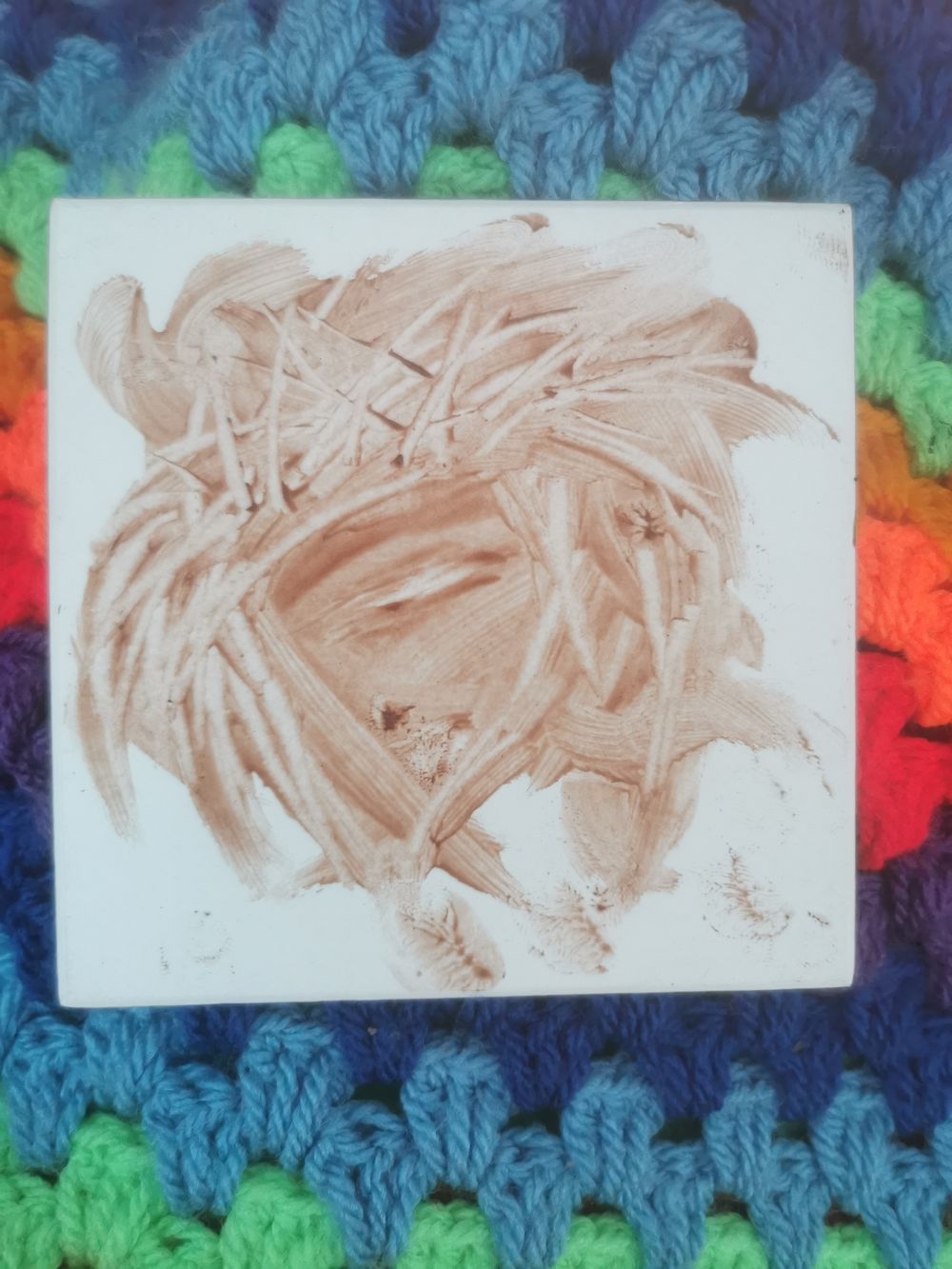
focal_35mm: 27
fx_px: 990
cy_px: 634
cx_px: 476
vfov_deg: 65.3
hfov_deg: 51.4
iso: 320
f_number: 1.6
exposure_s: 1/50
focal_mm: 5.56
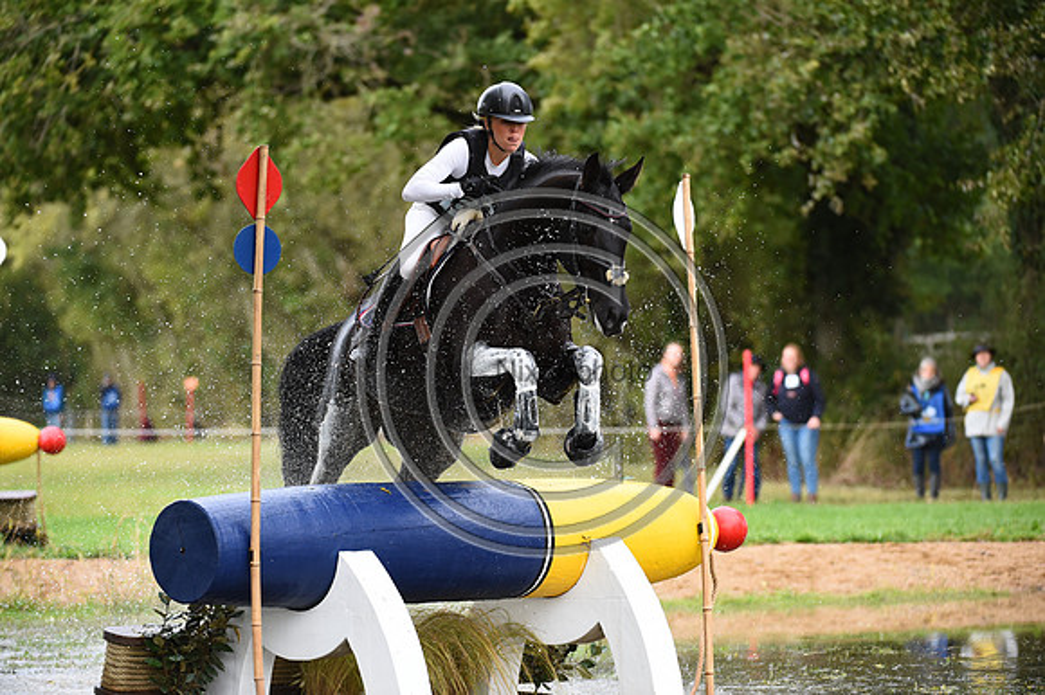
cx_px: 522
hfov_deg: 10.3
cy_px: 348
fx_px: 5802
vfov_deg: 6.9
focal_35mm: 200
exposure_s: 1/1000
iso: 2200
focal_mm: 200
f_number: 4.5
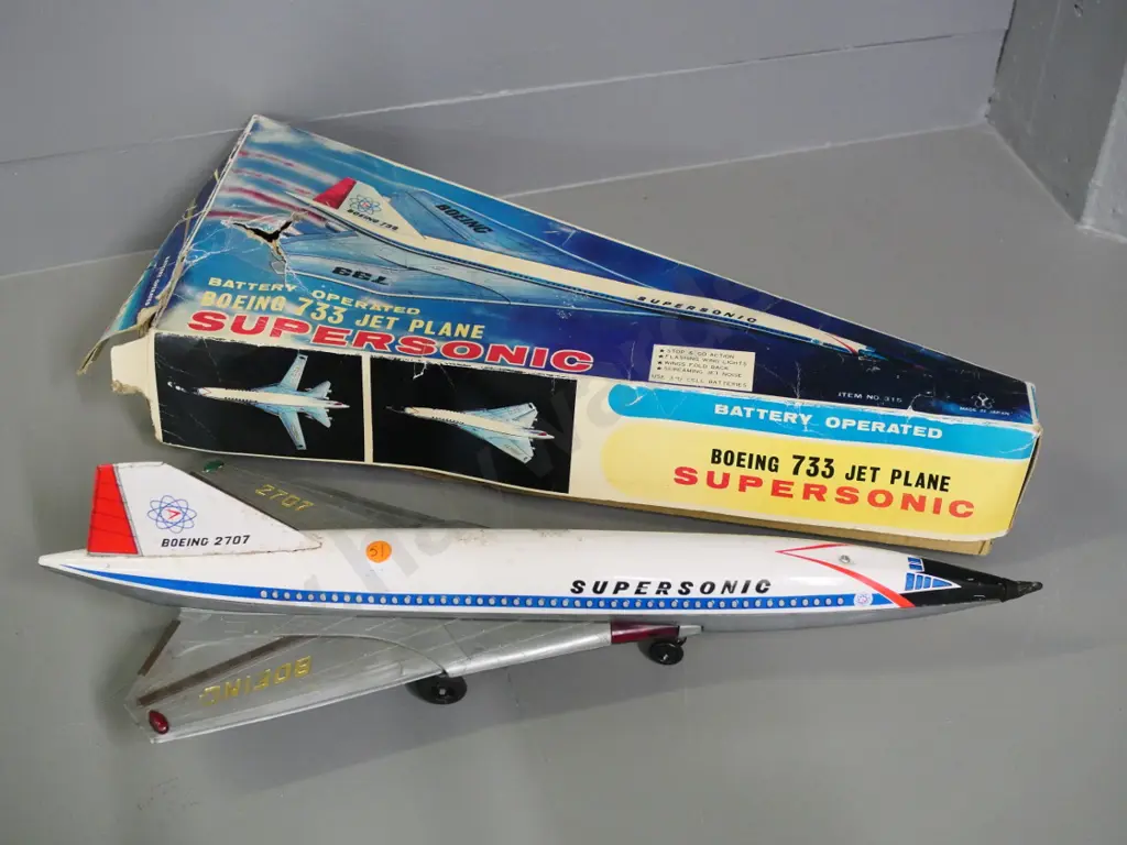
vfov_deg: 29.1
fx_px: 1628
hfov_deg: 38.2
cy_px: 422
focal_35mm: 50
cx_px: 564
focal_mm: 25
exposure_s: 1/250
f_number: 3.2
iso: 3200
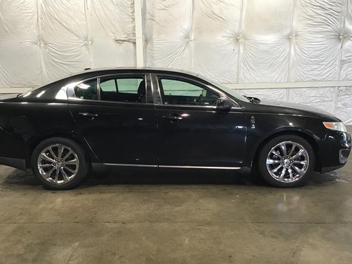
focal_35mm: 34
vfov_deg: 41.8
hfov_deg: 53.9
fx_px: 346
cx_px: 163
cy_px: 130
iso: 64
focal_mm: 3.3
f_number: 2.4
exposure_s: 1/30
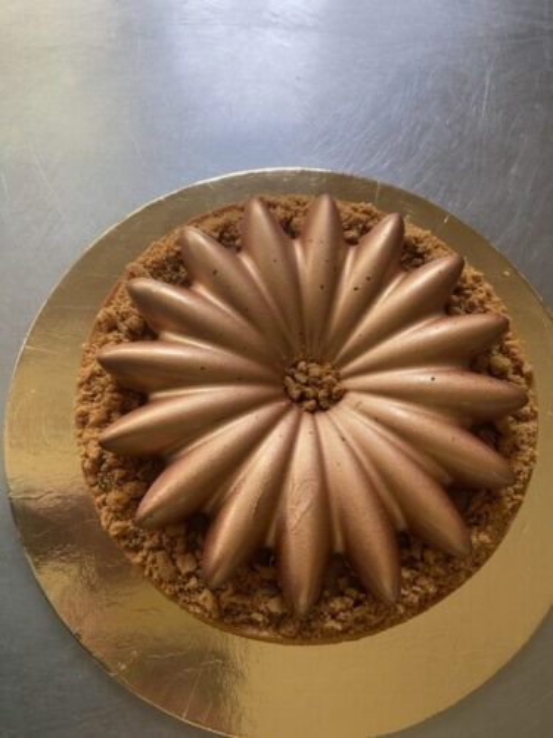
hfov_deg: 53.1
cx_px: 276
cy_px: 369
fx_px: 554
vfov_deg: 67.3
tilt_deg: -72.7
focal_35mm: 26
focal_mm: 4.25
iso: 125
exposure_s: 1/99
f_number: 1.8
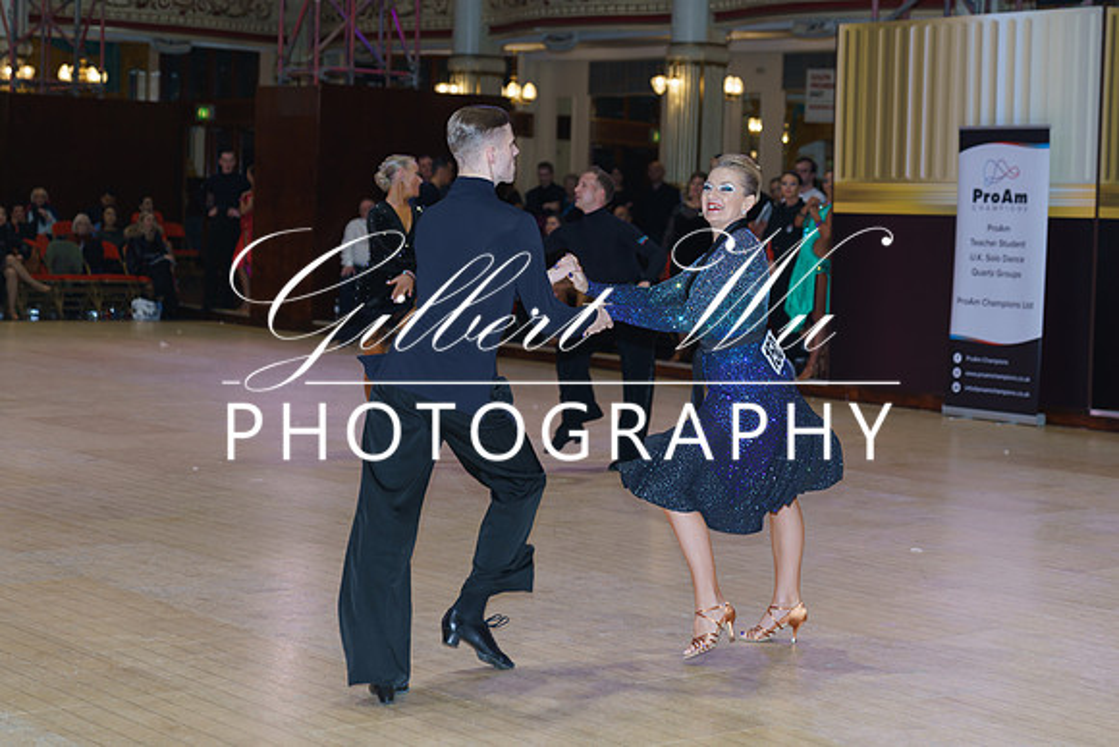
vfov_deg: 19.5
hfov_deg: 28.9
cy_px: 298
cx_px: 560
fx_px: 2168
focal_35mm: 70
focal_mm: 58
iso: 400
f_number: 2.8
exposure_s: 1/200
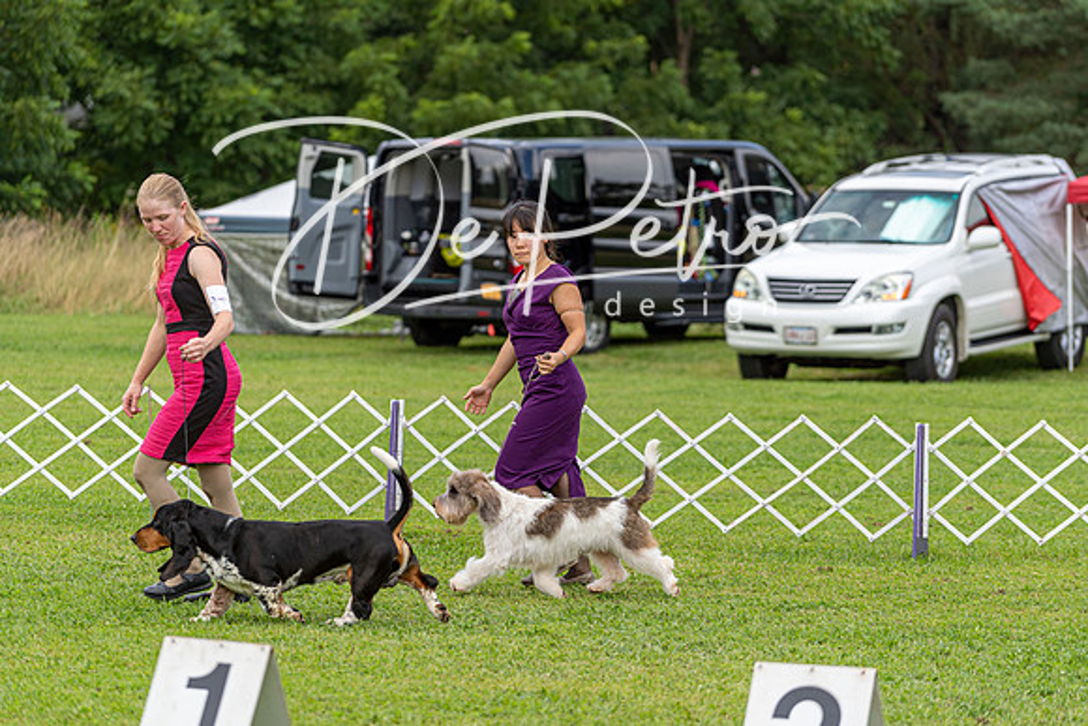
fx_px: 4776
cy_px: 363
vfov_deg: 8.7
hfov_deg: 13.0
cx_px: 544
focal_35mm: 158
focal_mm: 158
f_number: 4
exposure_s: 1/1000
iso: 250
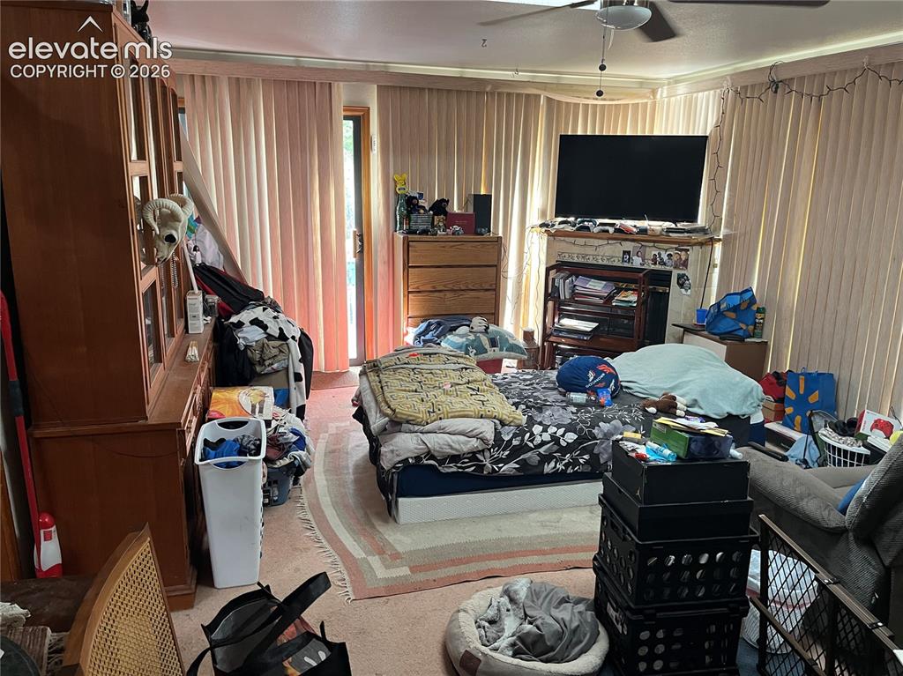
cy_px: 338
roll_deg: -0.6
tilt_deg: -15.2
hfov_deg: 67.3
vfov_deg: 53.0
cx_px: 452
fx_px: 678
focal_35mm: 26
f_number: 1.6
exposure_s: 1/60
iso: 250
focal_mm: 5.1
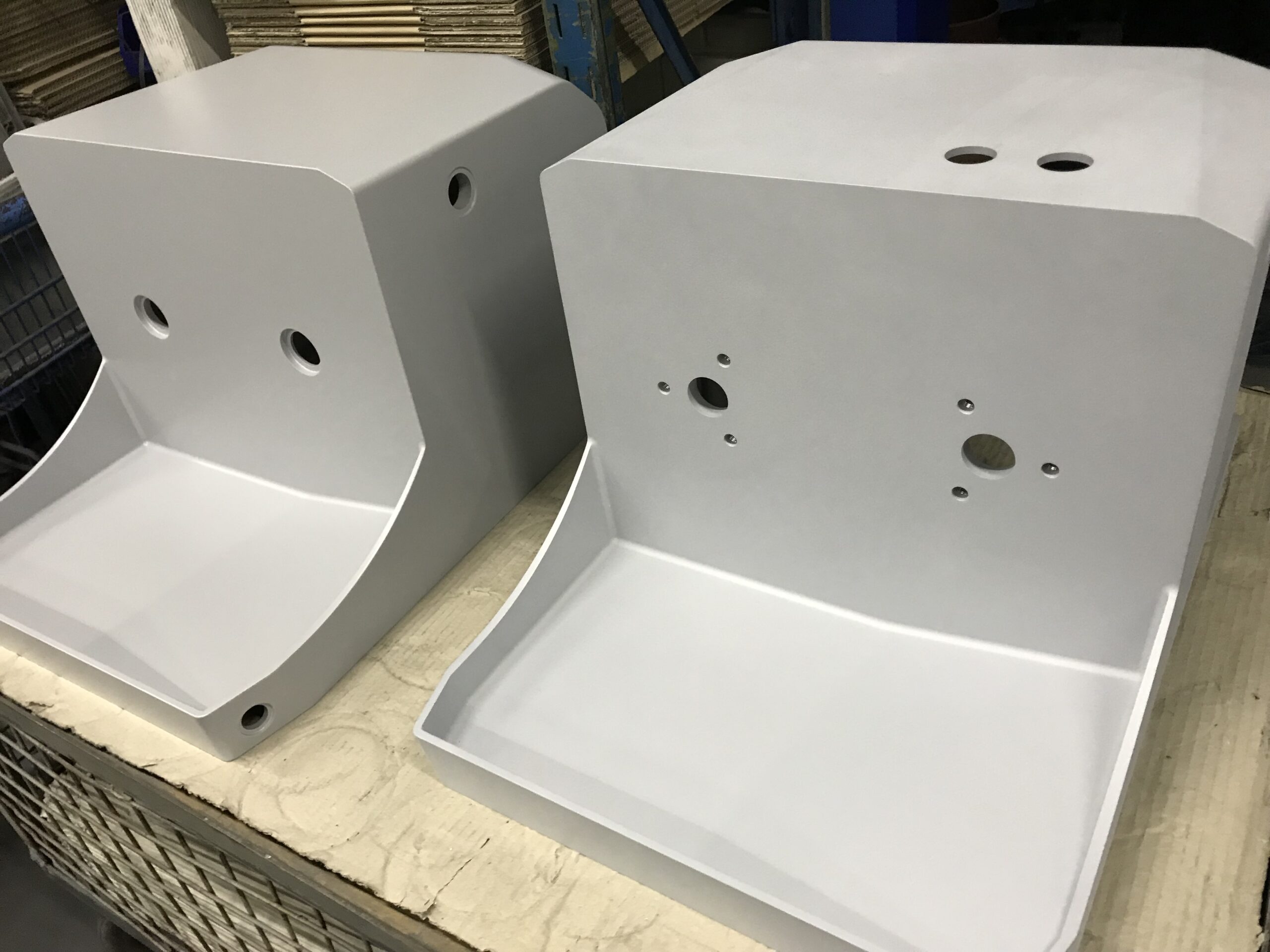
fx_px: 1027
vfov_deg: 49.7
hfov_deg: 63.4
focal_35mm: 28
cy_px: 476
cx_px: 635
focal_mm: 3.99
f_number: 1.8
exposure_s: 1/17
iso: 64
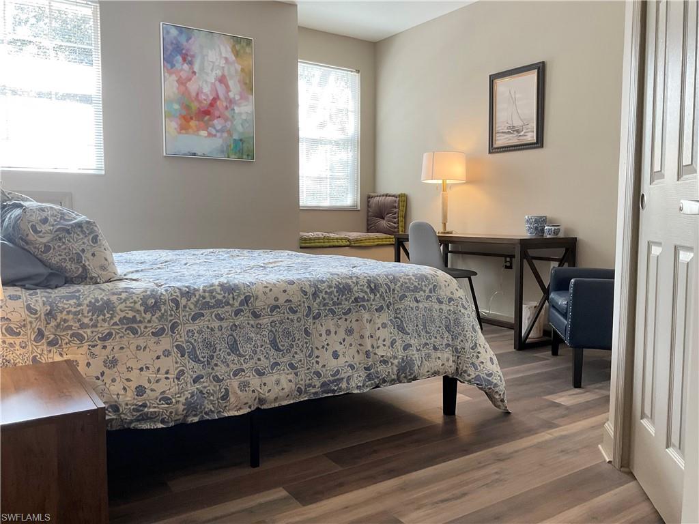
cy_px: 262
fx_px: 586
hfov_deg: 61.7
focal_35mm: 29
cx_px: 350
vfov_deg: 48.2
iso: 64
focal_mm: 3
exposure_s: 1/120
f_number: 1.8
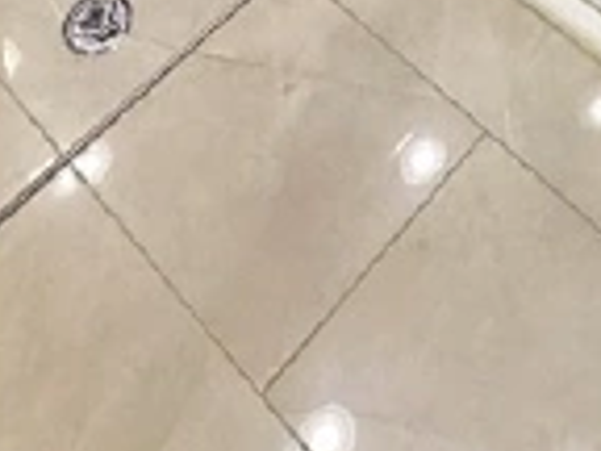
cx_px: 438
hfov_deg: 24.8
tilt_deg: -26.3
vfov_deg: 13.0
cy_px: -702
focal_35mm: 78
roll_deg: +4.1
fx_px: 1354
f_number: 2.2
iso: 400
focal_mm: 2.22
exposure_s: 1/60
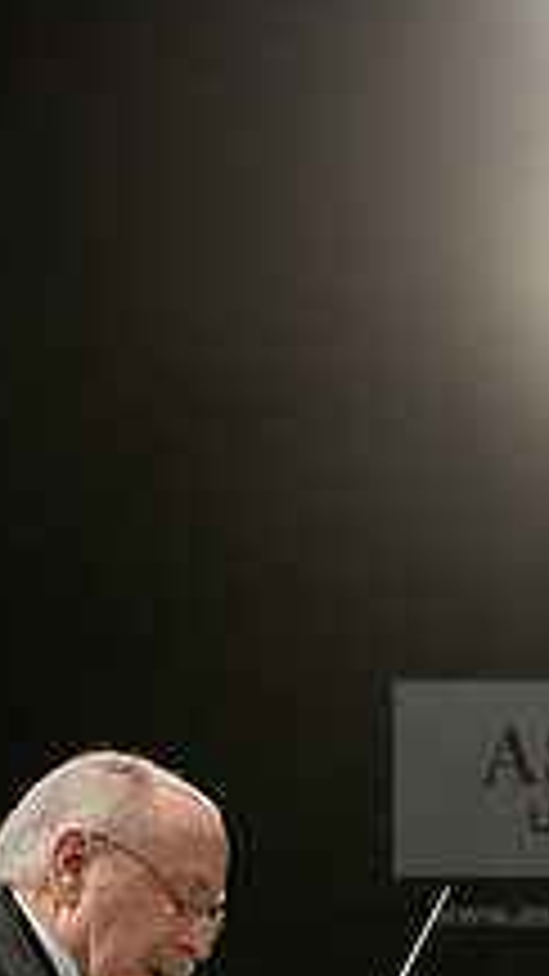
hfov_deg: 3.4
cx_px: 324
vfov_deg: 6.0
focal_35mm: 359
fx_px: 9294
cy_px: 963
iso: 5000
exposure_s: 1/200
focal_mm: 165
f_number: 4.5
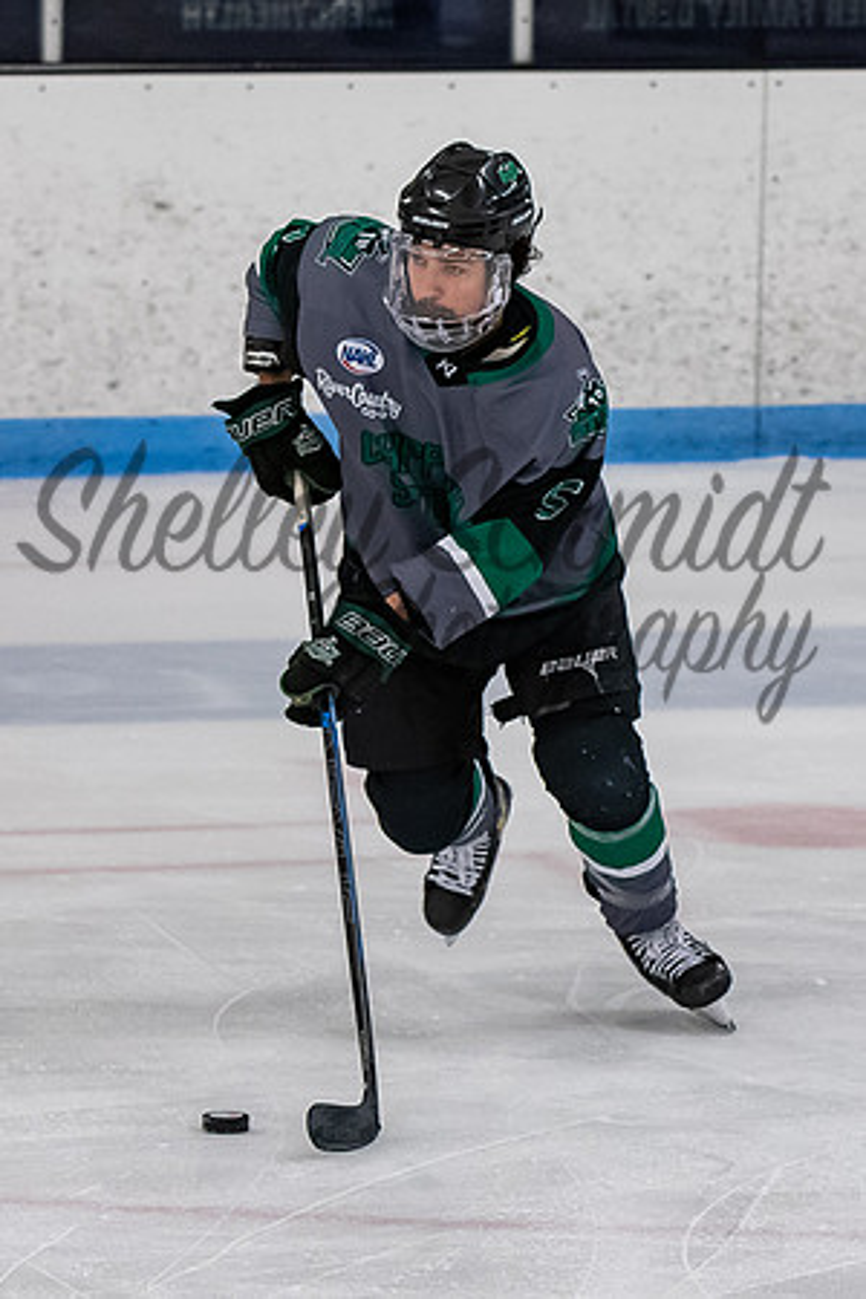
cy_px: 522
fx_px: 10966
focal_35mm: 304
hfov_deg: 4.5
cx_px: 499
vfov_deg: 6.8
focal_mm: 102
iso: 1800
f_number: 3.5
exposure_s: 1/800
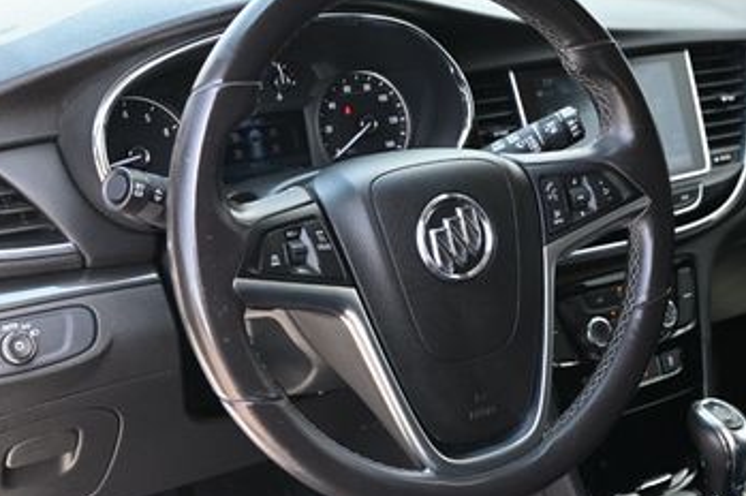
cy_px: 329
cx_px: 438
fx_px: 1139
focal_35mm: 55
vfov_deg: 24.5
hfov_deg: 36.2
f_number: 3.8
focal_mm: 20
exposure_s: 1/125
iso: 640
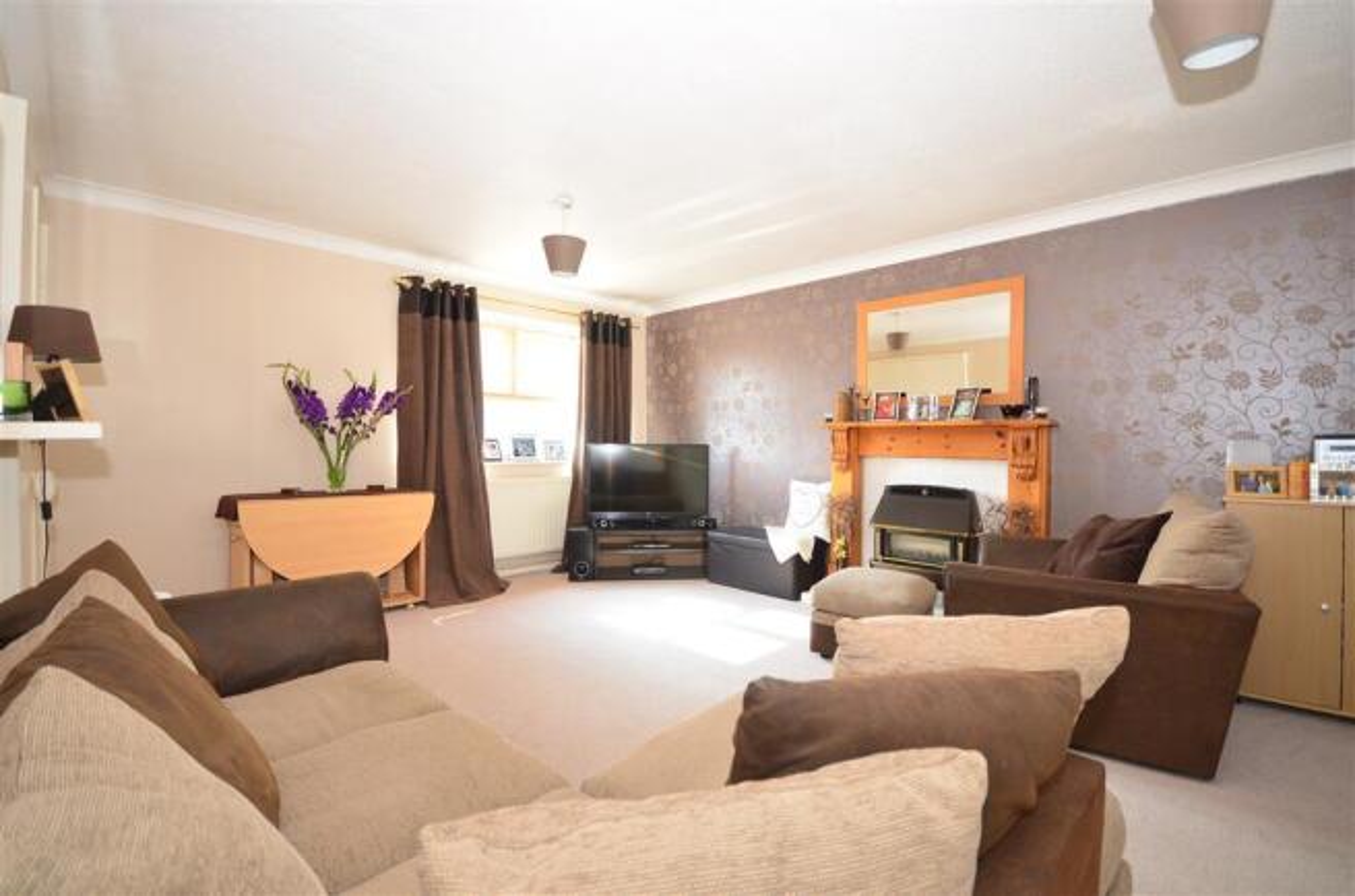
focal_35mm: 15
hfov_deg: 100.5
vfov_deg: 77.0
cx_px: 678
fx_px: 563
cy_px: 448
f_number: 5
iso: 200
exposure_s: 1/15
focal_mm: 10
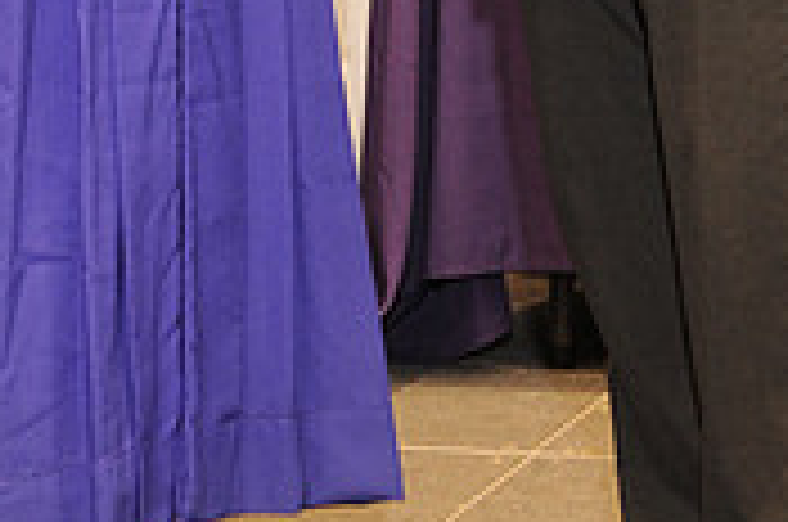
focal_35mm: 219
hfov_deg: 9.4
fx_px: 4785
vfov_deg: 6.0
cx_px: 356
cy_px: -738
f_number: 5.6
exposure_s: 1/60
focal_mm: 66
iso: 1250
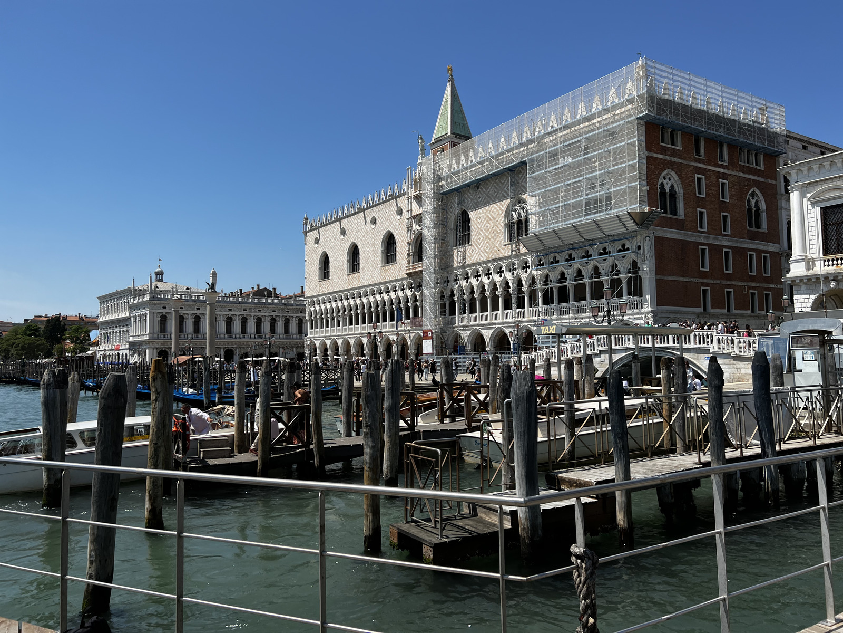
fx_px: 633
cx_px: 422
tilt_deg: +3.6
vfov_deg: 53.1
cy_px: 316
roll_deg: +1.2
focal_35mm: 26
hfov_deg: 67.3
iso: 50
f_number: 1.5
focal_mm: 5.7
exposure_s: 1/5587
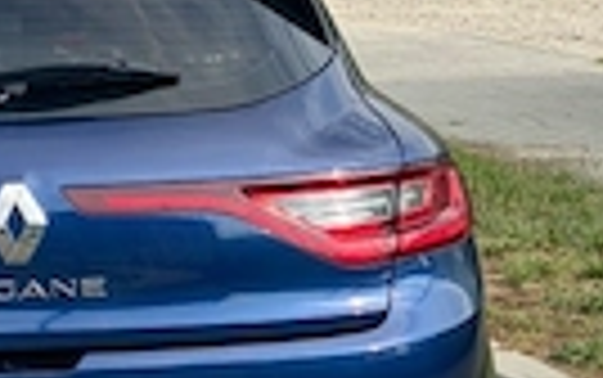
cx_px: -36
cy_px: 261
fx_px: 2697
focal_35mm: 164
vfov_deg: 8.0
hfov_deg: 12.6
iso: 20
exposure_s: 1/287
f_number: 2
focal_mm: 6
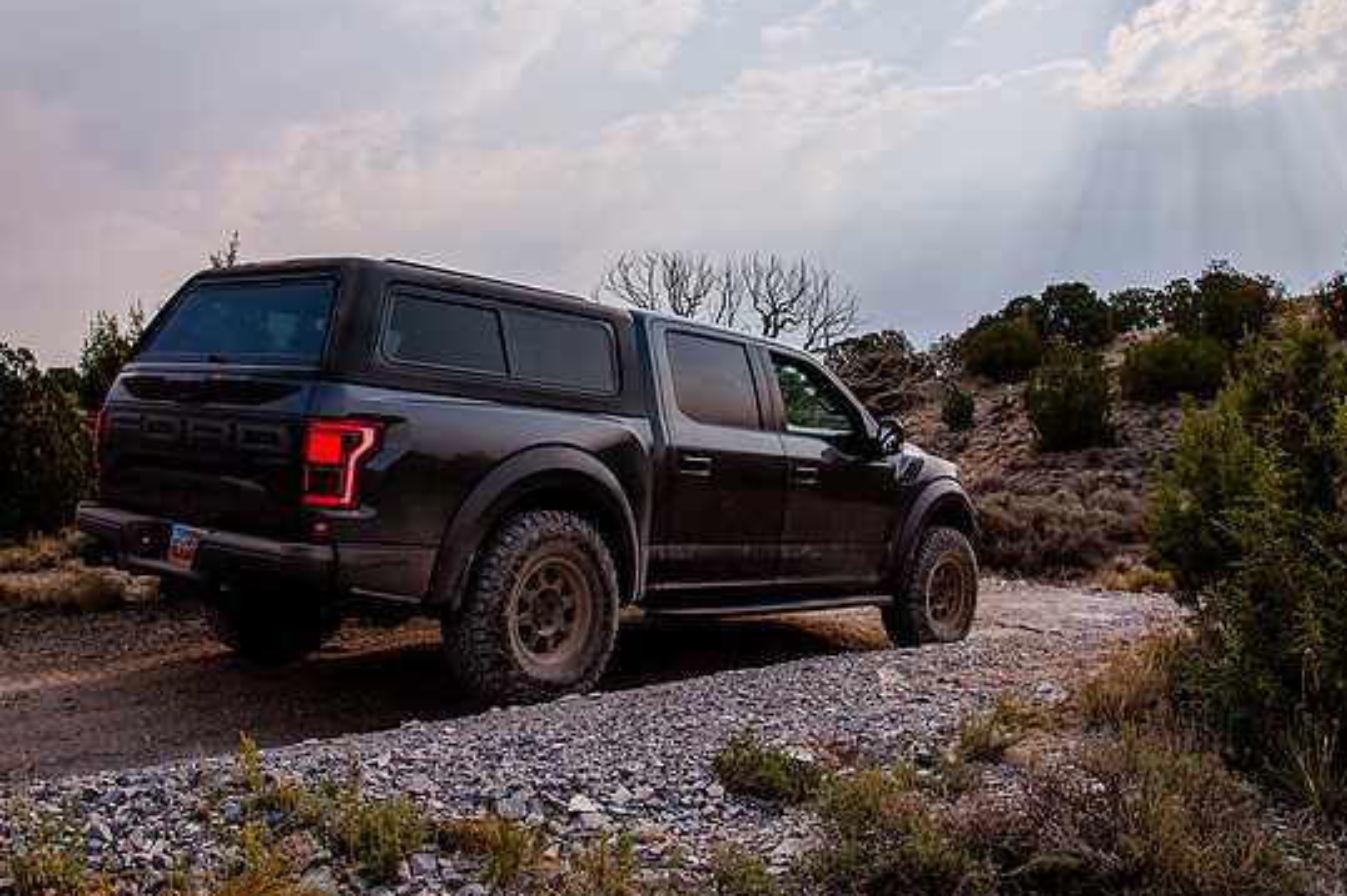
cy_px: 319
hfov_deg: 58.7
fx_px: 1197
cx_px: 645
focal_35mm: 32
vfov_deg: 40.7
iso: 200
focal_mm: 24
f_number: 8
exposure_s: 1/1600
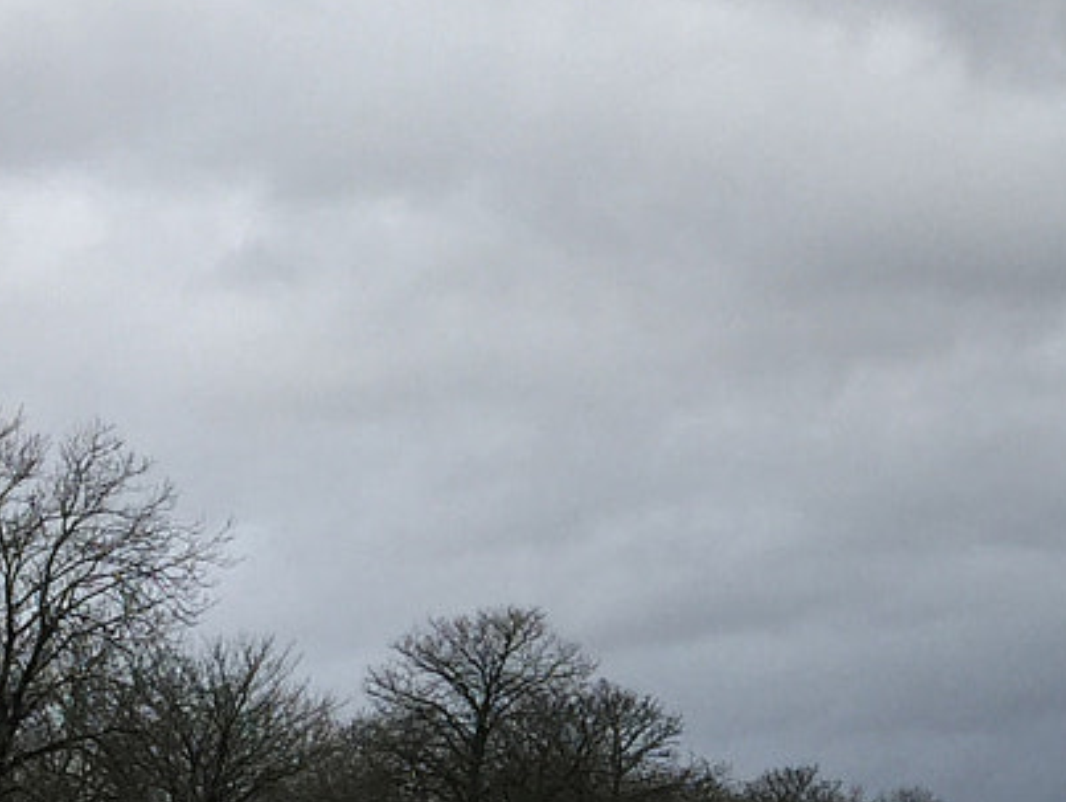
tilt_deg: +3.7
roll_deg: +0.2
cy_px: 815
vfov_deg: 12.7
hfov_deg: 16.5
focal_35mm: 115
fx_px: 3545
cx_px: 1251
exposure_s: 1/455
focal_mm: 4.15
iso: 32
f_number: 2.2
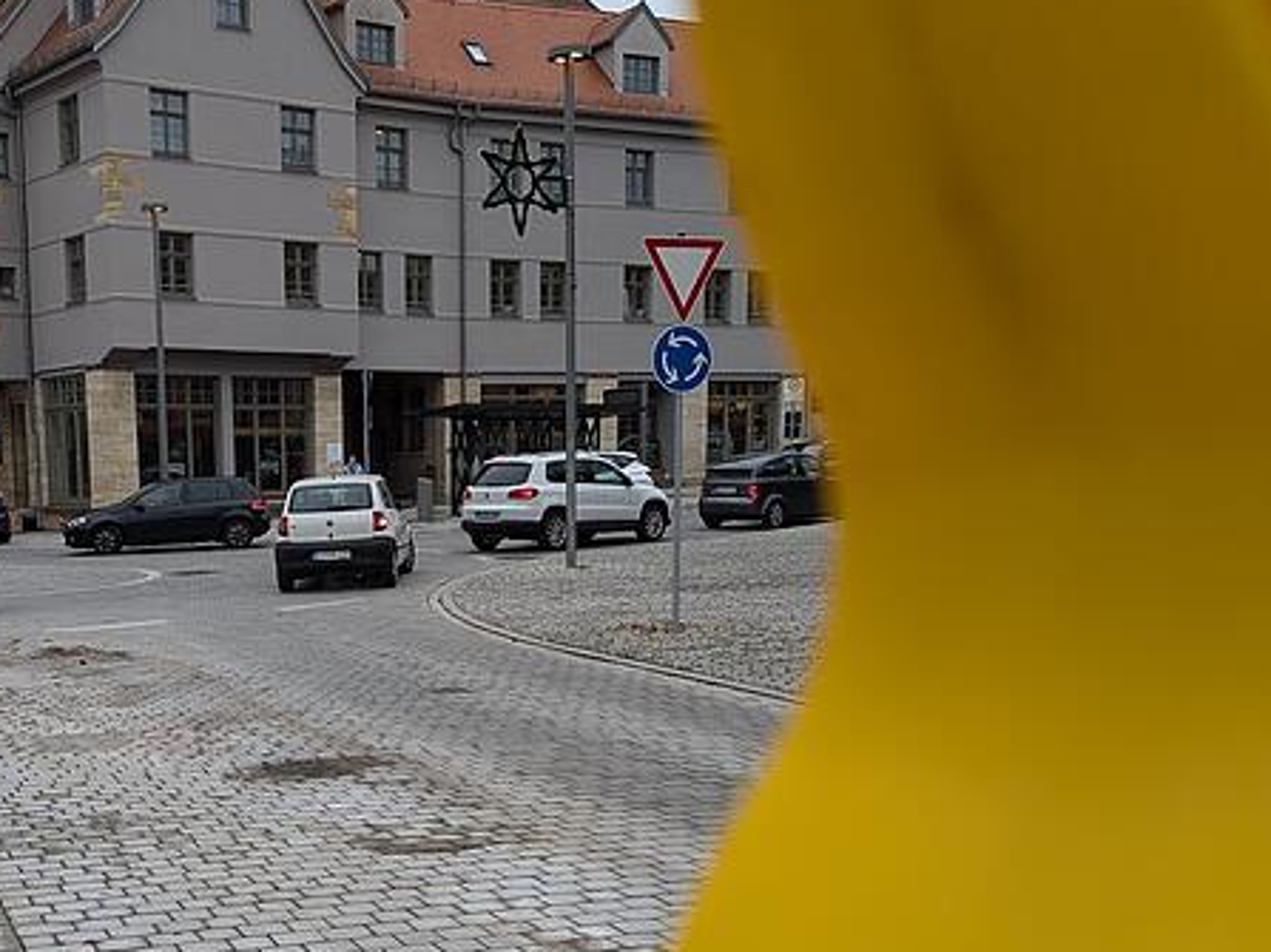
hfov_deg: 42.6
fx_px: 1578
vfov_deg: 32.8
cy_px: 745
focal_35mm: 43
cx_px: 327
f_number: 1.68
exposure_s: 1/248
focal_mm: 6.9
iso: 23
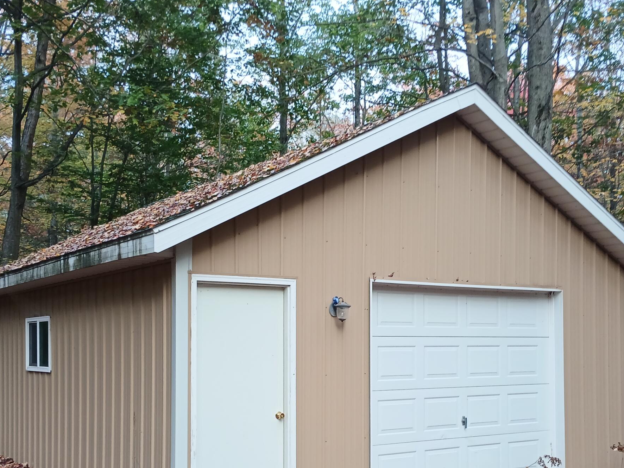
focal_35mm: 44
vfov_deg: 32.4
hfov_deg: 42.9
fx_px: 793
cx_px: 315
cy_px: 335
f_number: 1.8
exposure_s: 1/60
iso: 64
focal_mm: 3.98
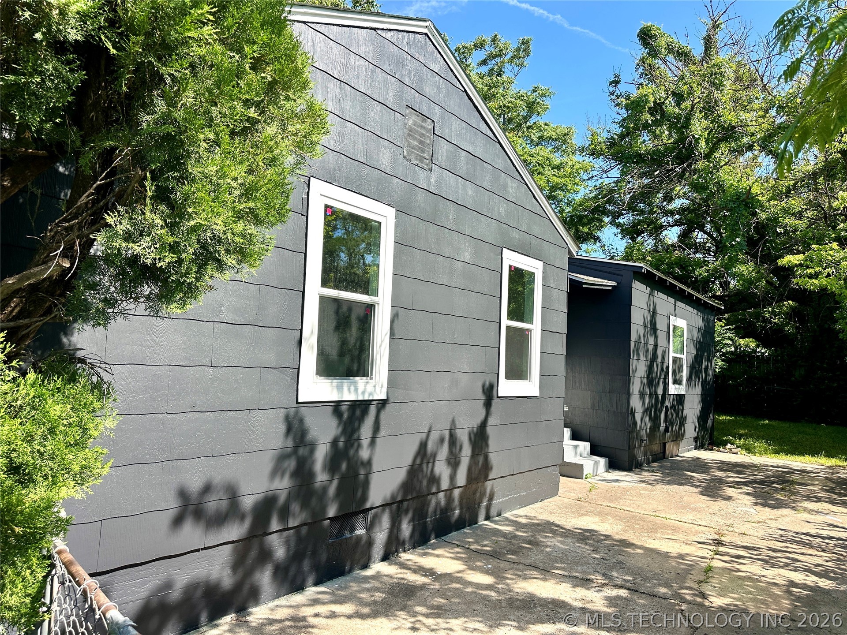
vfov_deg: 56.8
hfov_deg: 71.6
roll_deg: -3.1
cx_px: 424
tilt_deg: +4.0
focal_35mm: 24
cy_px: 318
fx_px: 587
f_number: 1.78
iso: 80
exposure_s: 1/1664
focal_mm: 6.86
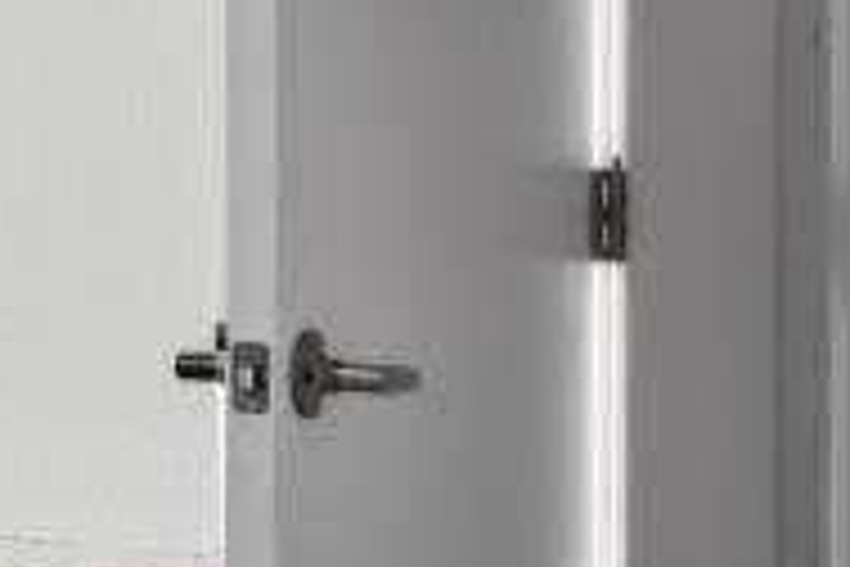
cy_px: -76
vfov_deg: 12.1
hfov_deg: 9.7
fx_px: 2621
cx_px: -2082
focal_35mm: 111
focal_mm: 14
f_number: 9
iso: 250
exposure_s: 1/4
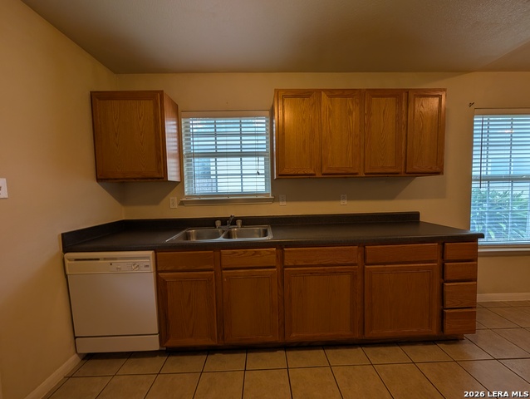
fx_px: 184
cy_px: 200
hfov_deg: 110.5
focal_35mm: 12
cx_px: 265
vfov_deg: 94.6
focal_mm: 2.02
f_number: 1.7
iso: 60
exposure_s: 1/134
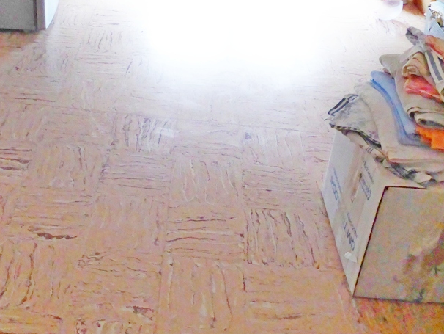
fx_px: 629
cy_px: 73
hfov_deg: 38.7
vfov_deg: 29.1
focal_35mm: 49
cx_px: 170
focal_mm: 5
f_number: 3.5
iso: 640
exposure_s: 1/60
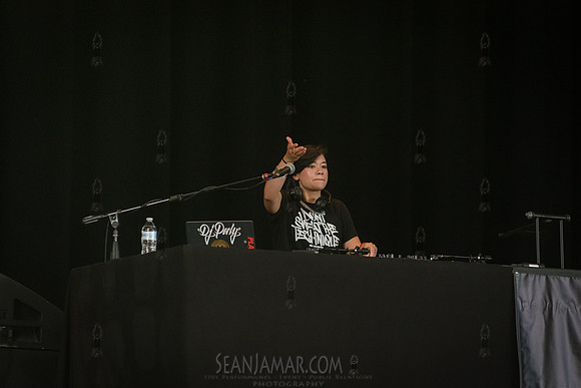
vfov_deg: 6.3
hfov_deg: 9.5
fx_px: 3501
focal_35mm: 217
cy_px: 195
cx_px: 326
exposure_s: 1/500
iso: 4000
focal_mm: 185
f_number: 4
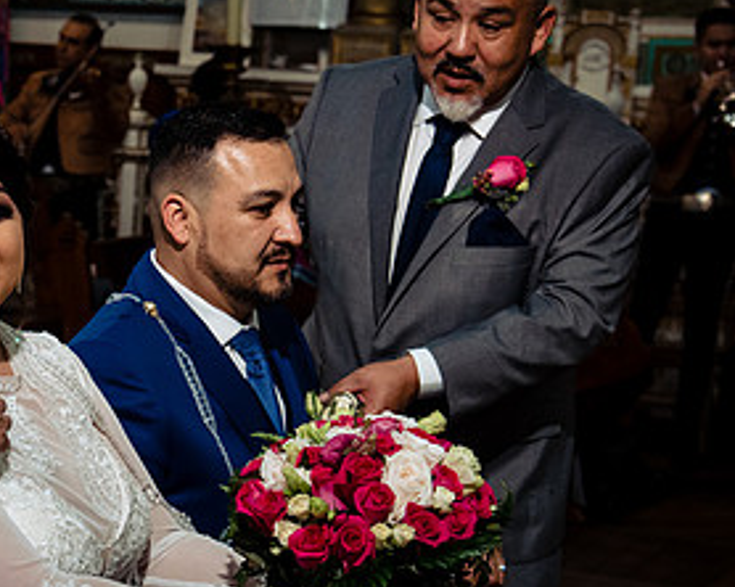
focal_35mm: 102
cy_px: 329
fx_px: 2217
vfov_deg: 15.1
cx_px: 21
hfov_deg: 18.4
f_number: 5.6
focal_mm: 52
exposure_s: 1/100
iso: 2000
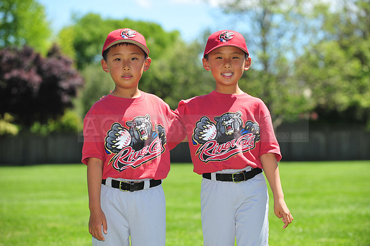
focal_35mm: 125
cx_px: 185
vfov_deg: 11.0
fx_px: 1284
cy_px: 123
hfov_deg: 16.4
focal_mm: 125
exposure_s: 1/640
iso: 200
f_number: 4.5
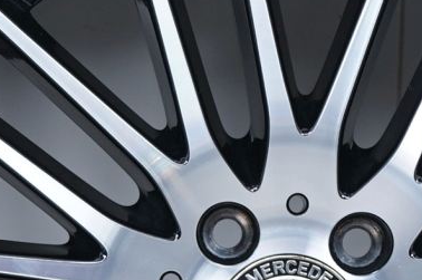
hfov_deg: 8.6
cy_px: 324
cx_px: 307
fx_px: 2798
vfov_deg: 5.7
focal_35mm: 239
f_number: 7.1
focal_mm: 47
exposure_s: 1/125
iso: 250
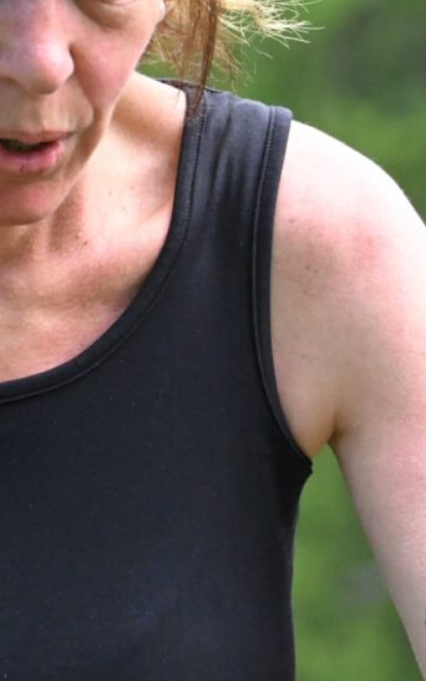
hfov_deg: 2.3
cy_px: 158
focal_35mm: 579
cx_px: -11
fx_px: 10753
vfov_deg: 3.6
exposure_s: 1/3200
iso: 8000
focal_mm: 180
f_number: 7.6
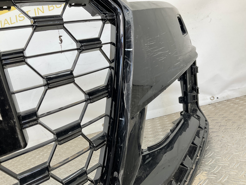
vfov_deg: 48.2
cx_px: 123
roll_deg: +14.0
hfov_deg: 61.7
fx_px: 206
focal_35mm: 29
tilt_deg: -6.4
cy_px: 92
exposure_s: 1/100
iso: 16
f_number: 1.8
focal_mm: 3
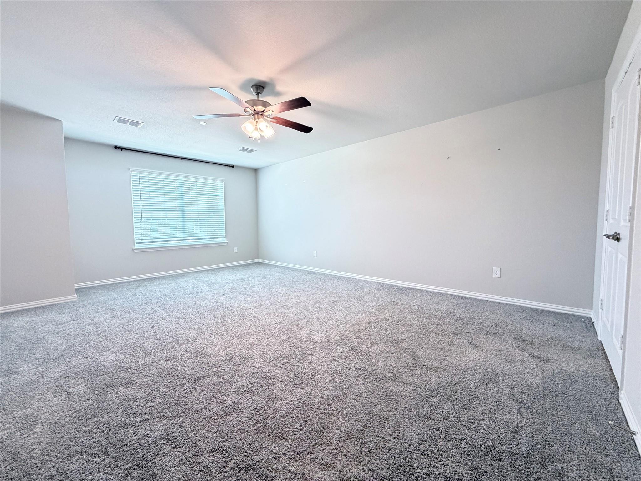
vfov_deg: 85.7
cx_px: 320
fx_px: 259
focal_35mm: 14
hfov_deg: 102.1
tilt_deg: -4.8
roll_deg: +0.7
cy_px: 240
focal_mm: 2.22
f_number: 2.2
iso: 320
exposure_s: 1/60
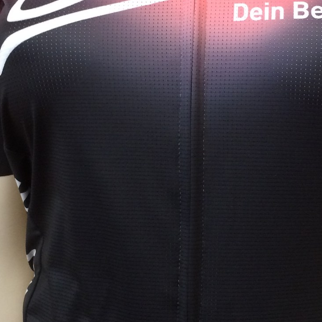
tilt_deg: -12.3
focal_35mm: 75
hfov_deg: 22.8
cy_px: 149
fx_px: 789
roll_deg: +0.0
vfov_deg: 23.1
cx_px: 239
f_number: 2.2
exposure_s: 1/33
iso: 200
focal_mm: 4.15
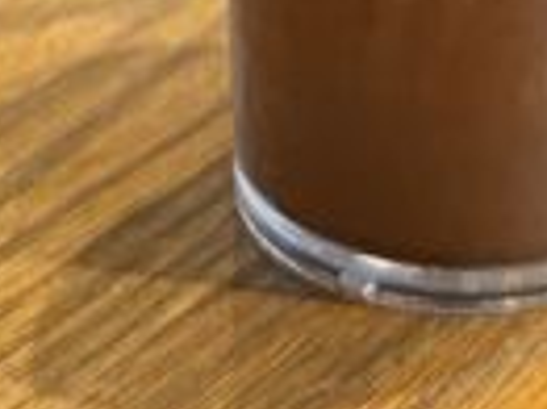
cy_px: -492
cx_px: 351
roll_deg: -3.6
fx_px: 1737
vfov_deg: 11.6
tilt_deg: -11.4
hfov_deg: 17.9
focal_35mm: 110
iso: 320
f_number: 1.78
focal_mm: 6.76
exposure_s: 1/60
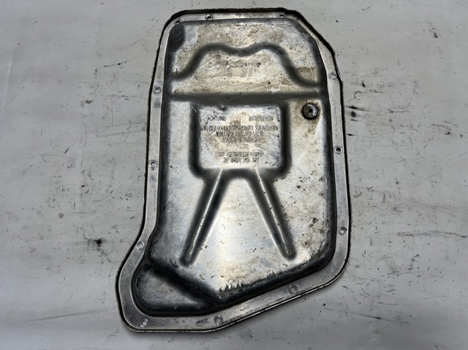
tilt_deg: -76.9
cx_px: 234
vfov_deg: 53.0
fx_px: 351
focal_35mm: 26
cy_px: 175
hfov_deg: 67.3
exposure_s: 1/100
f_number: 1.5
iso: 40
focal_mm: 5.7
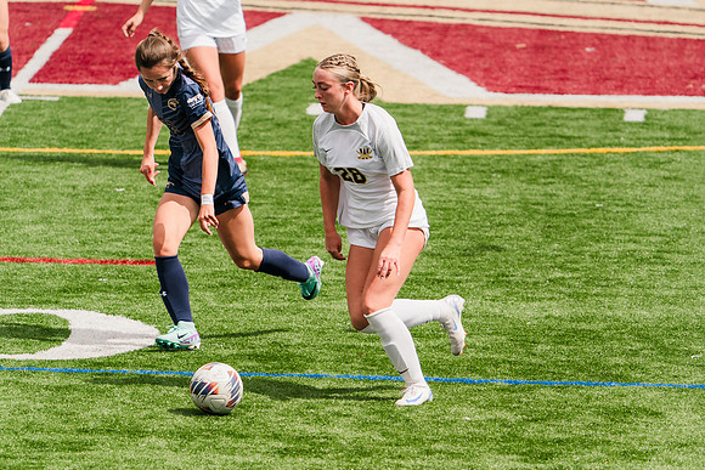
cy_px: 235
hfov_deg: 5.2
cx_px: 399
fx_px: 7753
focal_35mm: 396
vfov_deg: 3.5
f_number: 6.3
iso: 320
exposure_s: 1/1600
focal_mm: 350
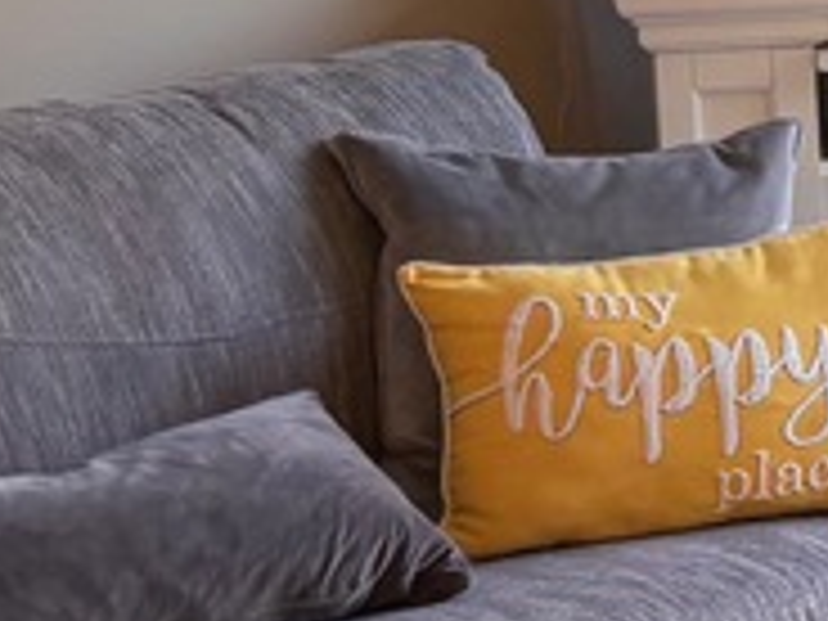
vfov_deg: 7.3
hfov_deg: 9.0
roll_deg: +0.4
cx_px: 1800
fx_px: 4856
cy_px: 230
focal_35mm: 203
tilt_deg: -9.1
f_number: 1.6
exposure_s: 1/120
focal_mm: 5.96
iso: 64
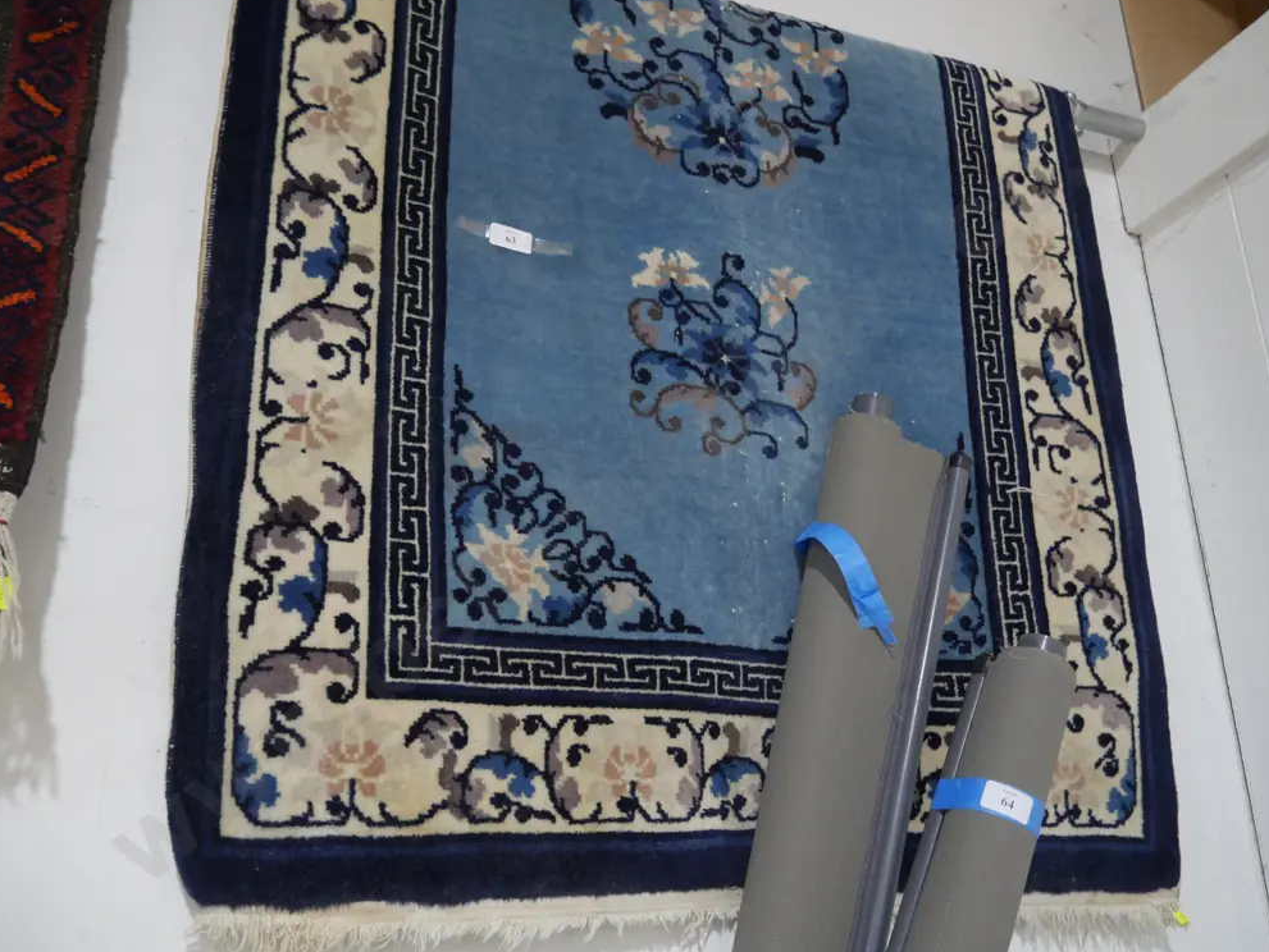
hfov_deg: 58.3
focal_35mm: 31
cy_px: 473
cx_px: 648
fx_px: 1137
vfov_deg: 45.5
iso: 1600
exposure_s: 1/60
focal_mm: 15
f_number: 3.6
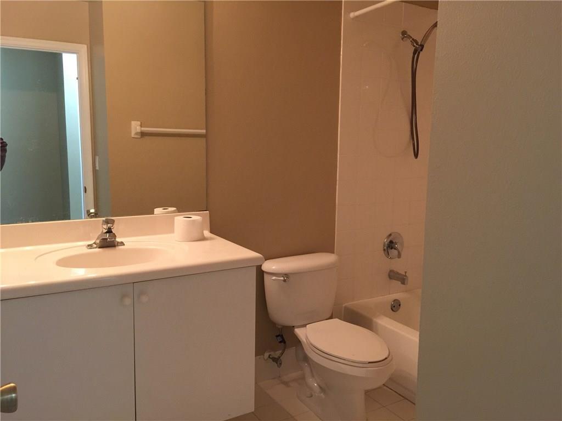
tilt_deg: -5.1
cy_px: 210
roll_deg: -1.1
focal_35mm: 29
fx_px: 471
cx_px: 281
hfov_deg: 61.7
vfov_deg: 48.2
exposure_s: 1/15
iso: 125
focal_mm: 4.15
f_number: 2.2
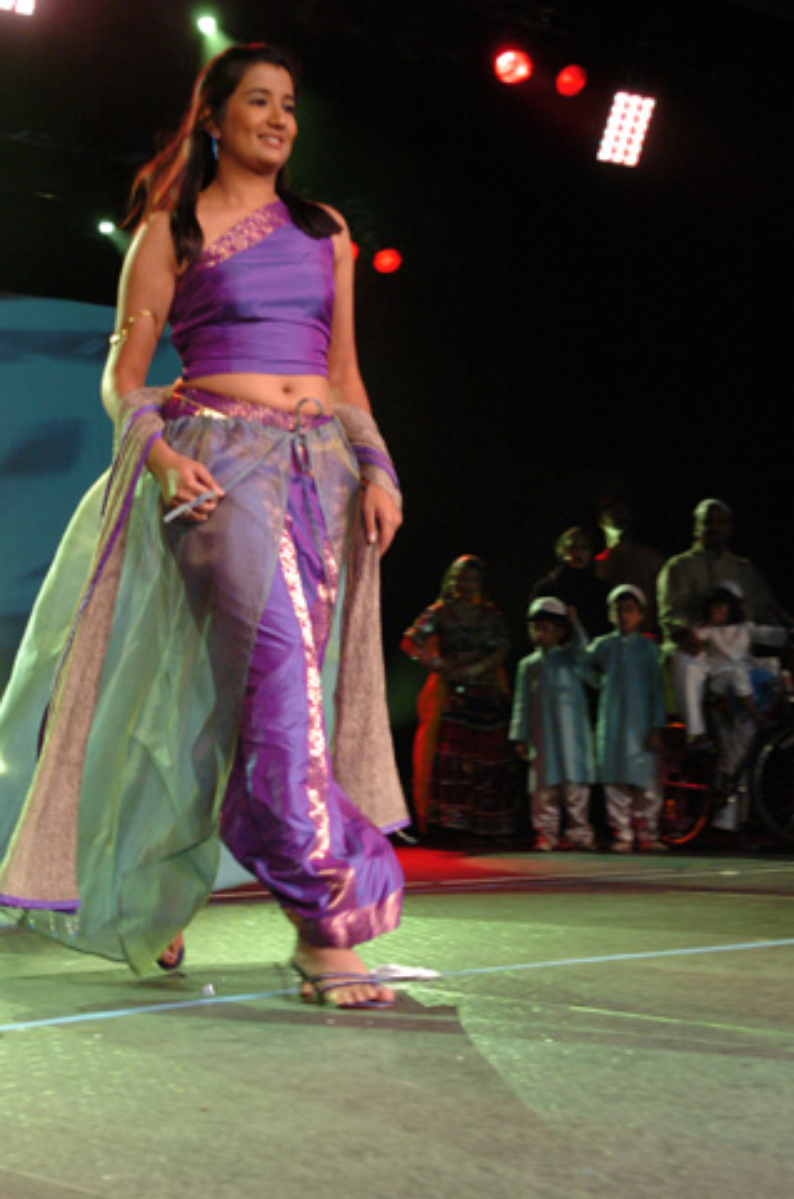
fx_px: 1993
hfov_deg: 22.5
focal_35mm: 60
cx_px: 326
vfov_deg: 33.3
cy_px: 462
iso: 800
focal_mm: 32
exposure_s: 1/100
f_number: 4.8
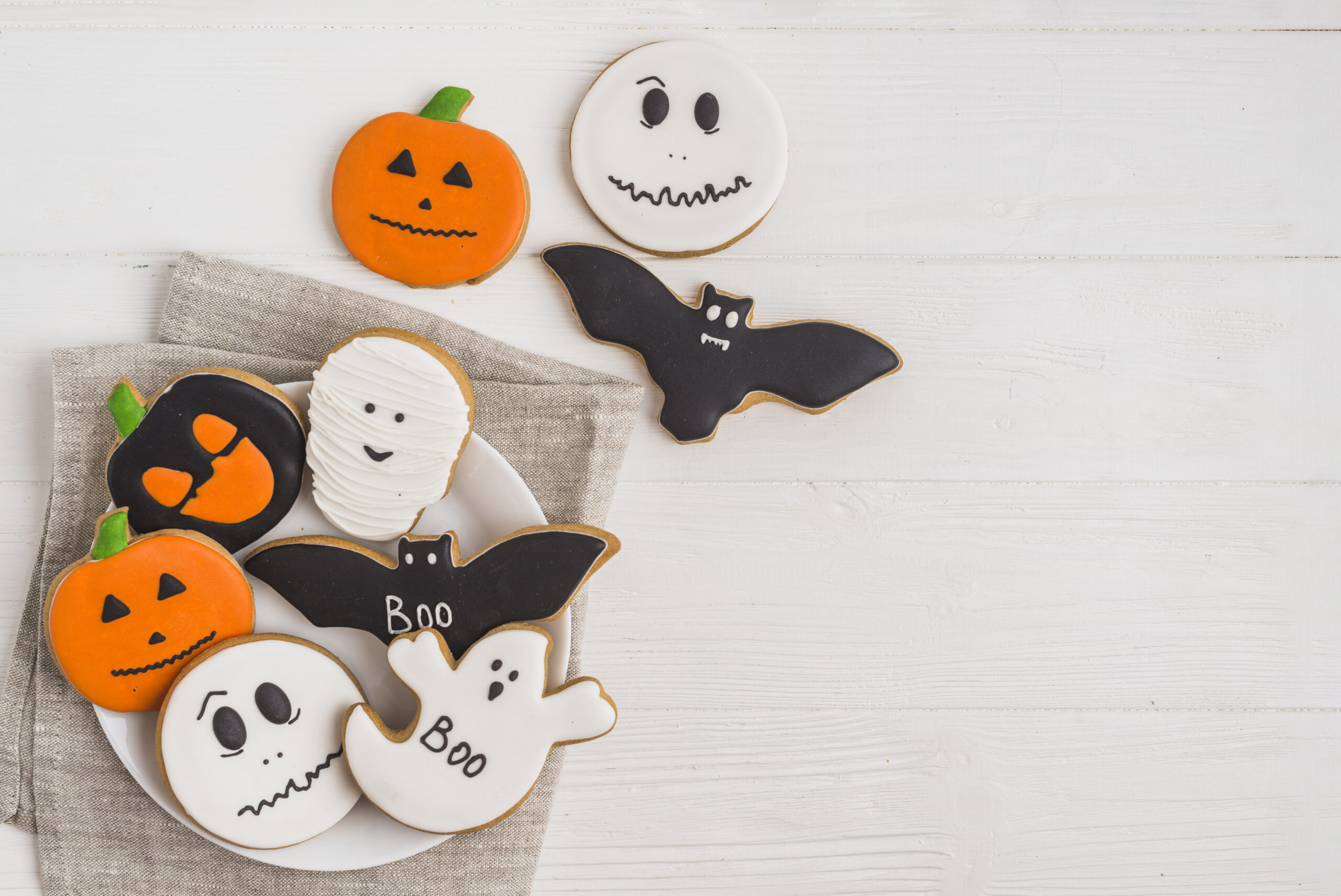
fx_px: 1863
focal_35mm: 50
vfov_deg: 27.0
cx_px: 670
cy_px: 448
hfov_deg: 39.6
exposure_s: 1/160
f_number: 7.1
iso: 200
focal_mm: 50
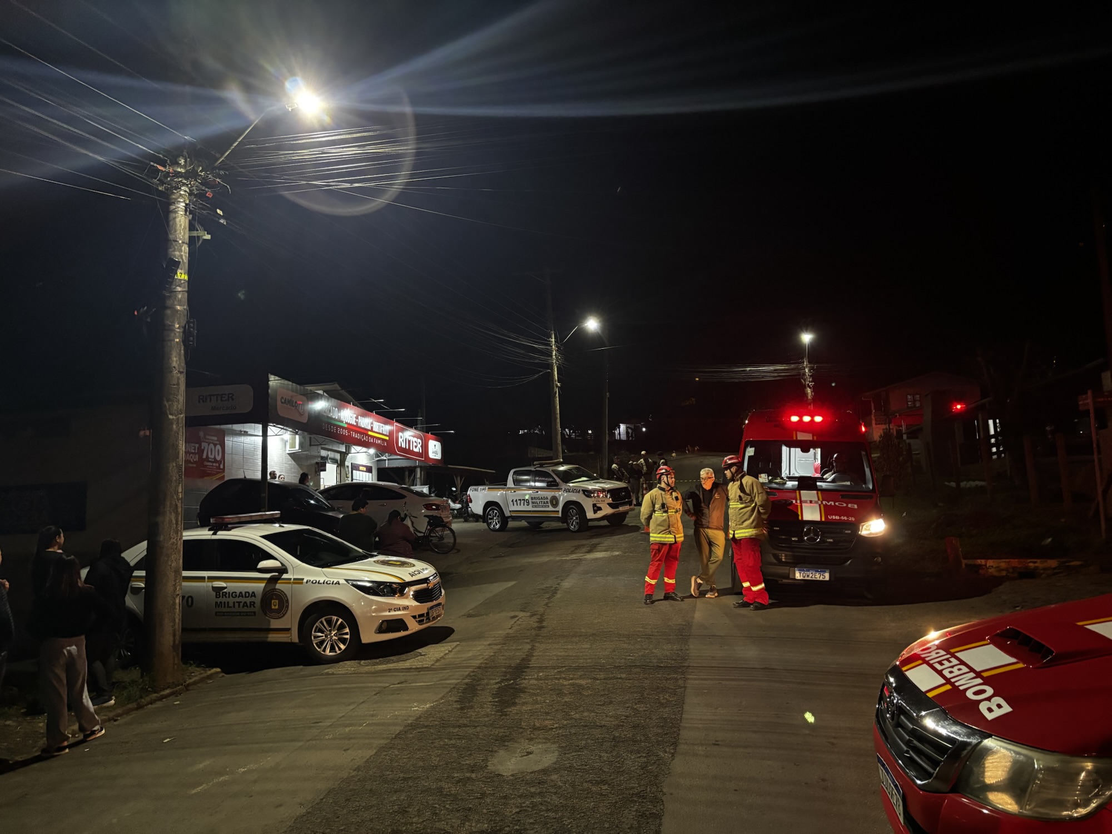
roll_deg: +3.2
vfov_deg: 53.1
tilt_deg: +7.7
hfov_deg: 67.3
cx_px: 556
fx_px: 835
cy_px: 417
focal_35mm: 26
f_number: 1.6
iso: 800
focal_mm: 5.96
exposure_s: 1/30
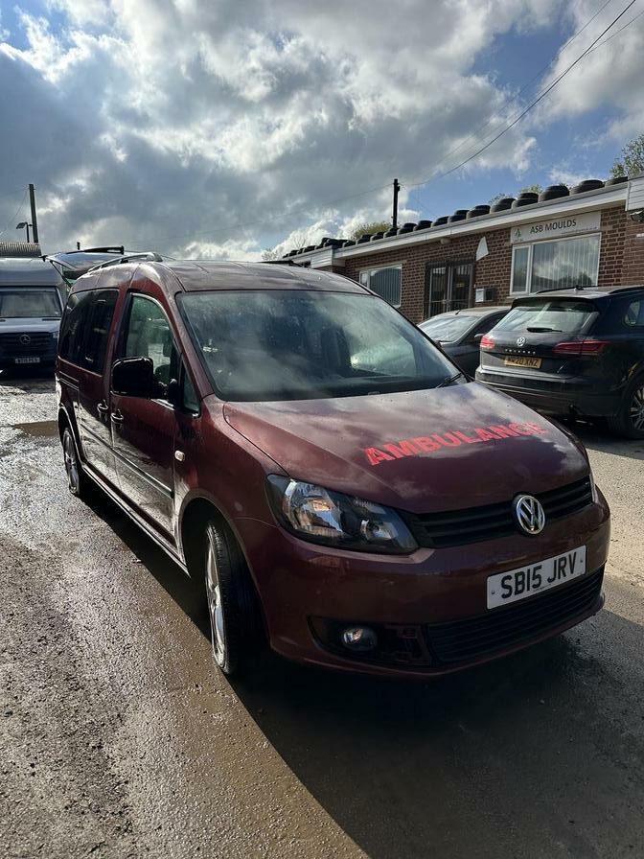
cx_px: 322
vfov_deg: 71.6
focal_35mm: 24
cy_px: 430
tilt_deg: -9.4
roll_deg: -0.7
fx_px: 595
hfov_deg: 56.8
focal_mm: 6.86
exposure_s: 1/5848
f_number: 1.78
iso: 80
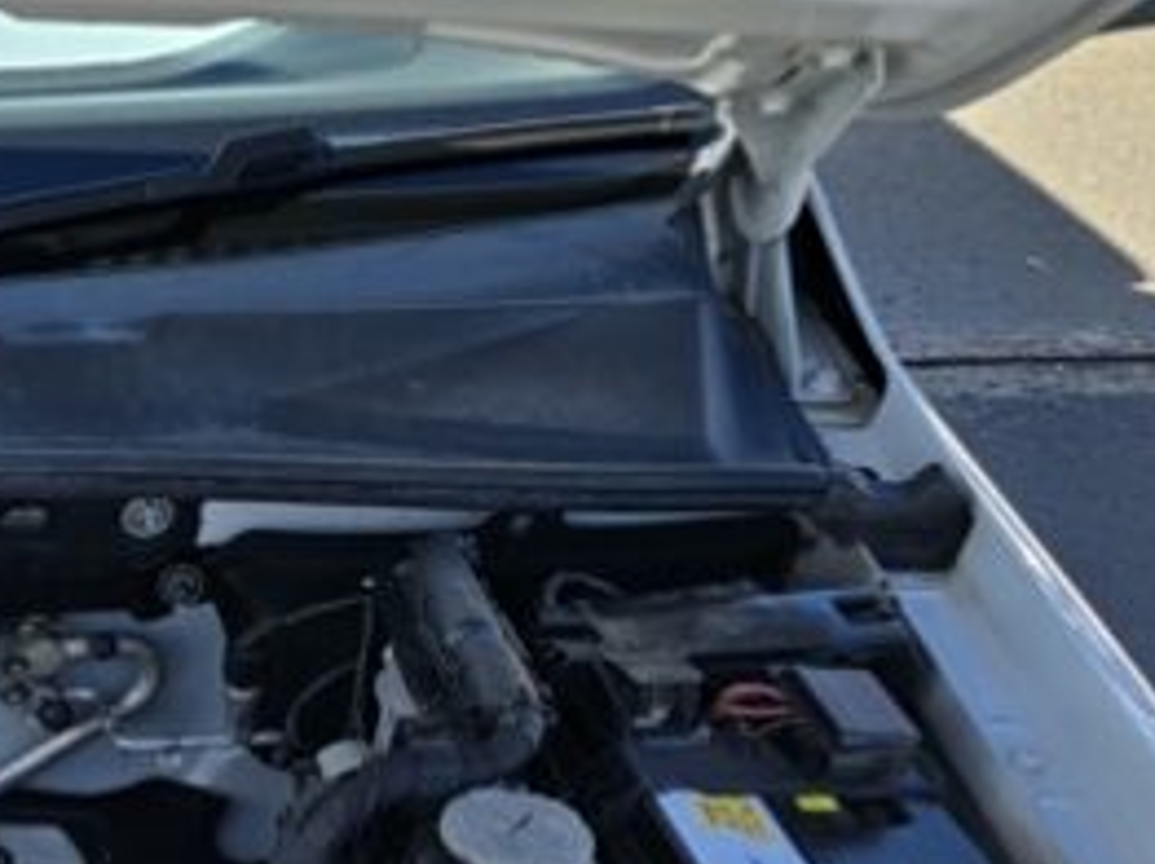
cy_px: 857
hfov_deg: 23.3
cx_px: -498
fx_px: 2333
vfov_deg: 20.3
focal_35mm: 70
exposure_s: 1/591
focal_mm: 6.3
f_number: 1.7
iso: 12
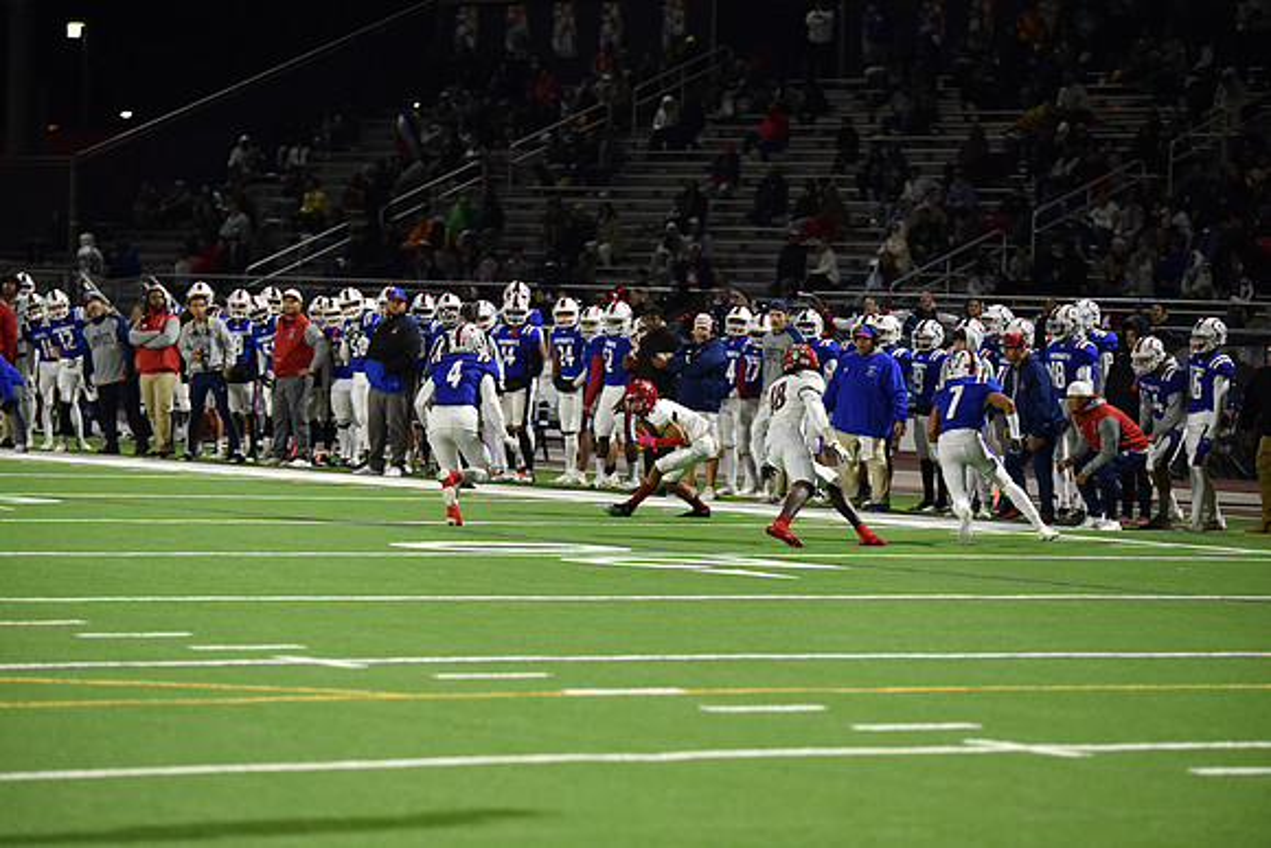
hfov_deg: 13.2
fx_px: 5473
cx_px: 636
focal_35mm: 155
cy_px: 424
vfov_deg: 8.9
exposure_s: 1/500
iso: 3200
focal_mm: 155
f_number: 2.8
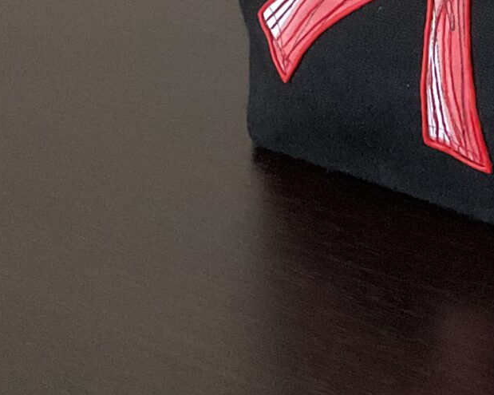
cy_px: -223
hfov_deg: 15.6
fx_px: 1710
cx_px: 659
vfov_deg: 12.4
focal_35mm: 117
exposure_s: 1/33
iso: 250
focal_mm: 3
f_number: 1.8
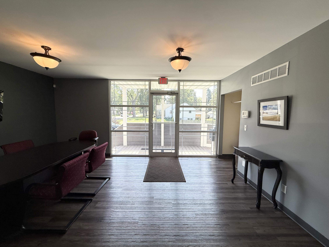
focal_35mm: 14
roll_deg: -0.2
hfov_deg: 102.1
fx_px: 133
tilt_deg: -4.4
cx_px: 164
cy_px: 124
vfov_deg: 85.7
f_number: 2.2
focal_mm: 2.22
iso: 50
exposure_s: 1/269
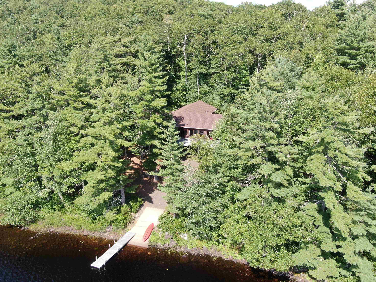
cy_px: 141
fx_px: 358
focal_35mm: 33
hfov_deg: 55.4
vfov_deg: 42.9
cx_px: 188
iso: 100
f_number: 3.2
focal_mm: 5.69
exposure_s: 1/400
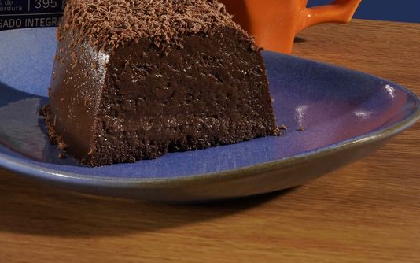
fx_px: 2358
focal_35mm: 206
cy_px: -45
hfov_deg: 10.1
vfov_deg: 6.3
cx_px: 87
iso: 400
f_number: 16
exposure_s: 1/15
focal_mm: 90
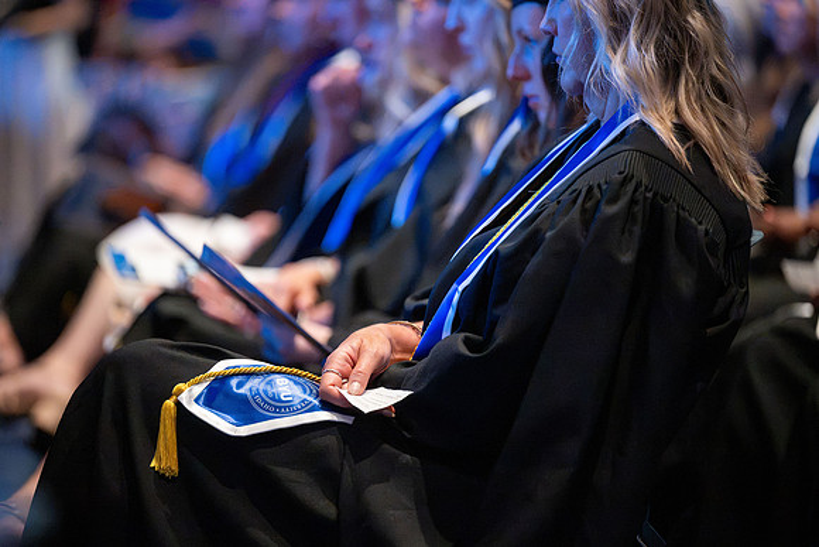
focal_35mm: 200
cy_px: 274
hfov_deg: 10.3
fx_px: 4551
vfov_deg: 6.9
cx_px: 410
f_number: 2.8
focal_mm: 200
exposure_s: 1/125
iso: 6400
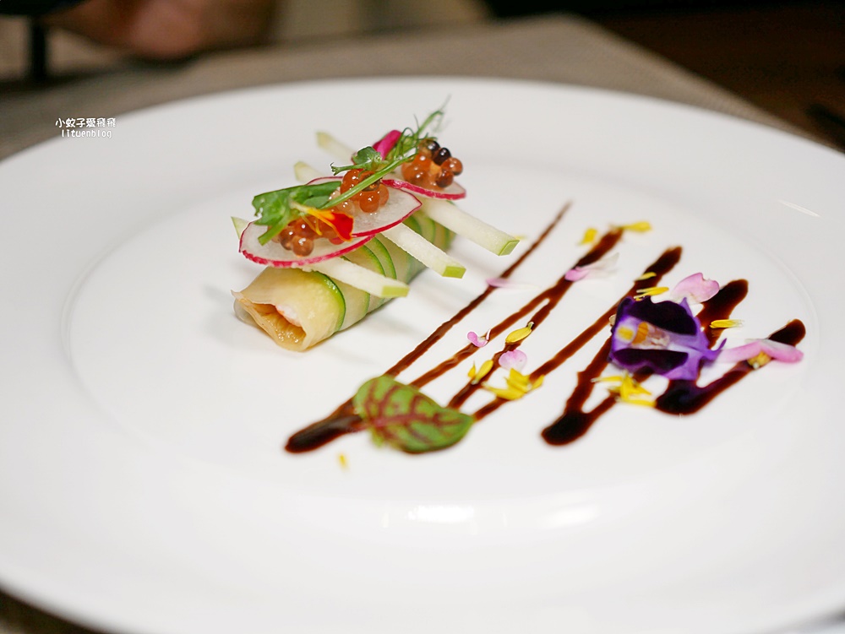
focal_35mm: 50
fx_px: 1221
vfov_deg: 29.1
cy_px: 317
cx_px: 422
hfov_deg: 38.2
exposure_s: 1/320
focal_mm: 25
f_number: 1.8
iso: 200
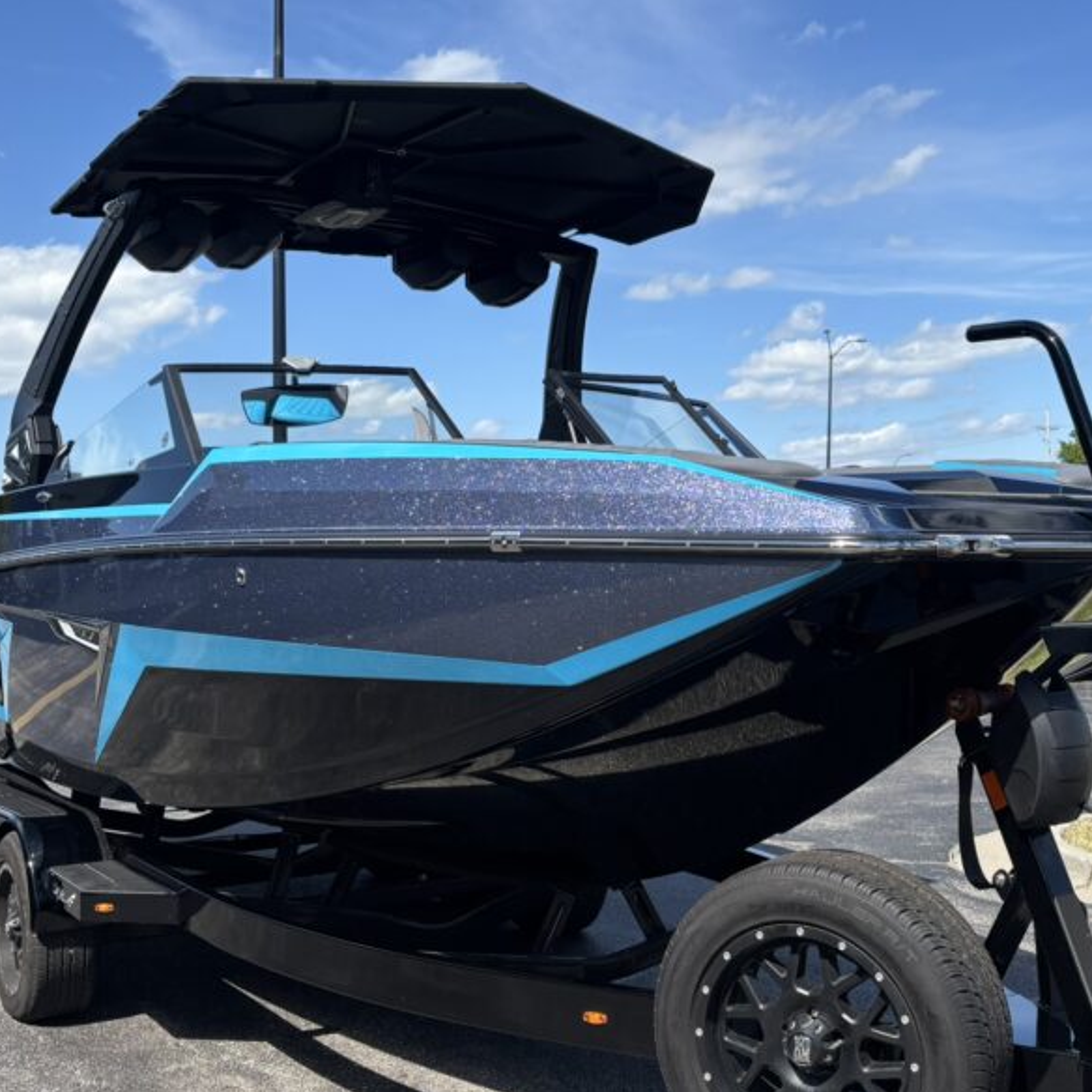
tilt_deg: +0.4
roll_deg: +2.6
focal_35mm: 42
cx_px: 597
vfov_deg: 40.0
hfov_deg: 40.0
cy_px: 563
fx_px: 1499
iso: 50
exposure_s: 1/2933
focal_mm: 5.96
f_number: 1.6
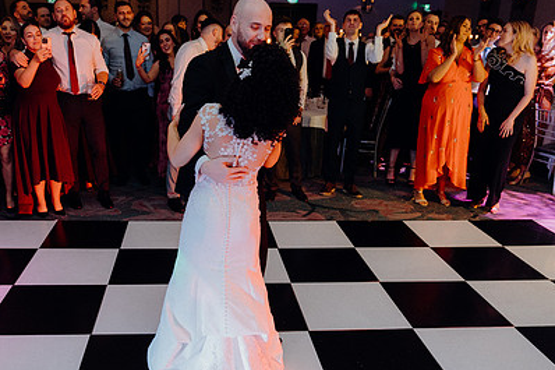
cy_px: 230
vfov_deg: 37.6
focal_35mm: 35
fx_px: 539
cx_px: 225
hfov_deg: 54.1
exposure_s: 1/160
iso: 2500
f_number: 3.5
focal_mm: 24
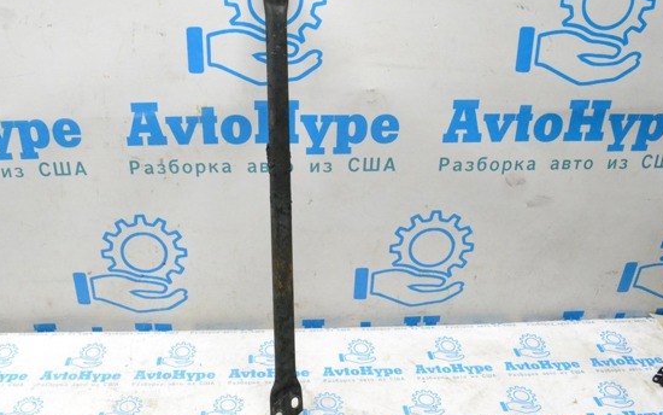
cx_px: 284
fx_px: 578
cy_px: 208
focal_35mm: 32
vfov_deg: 39.4
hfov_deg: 59.4
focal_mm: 18
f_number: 10
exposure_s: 1/125
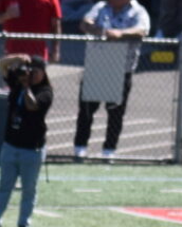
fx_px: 7918
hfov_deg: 1.3
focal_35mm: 1176
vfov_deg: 1.6
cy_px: 528
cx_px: -238
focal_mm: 70
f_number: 6.3
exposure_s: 1/640
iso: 200
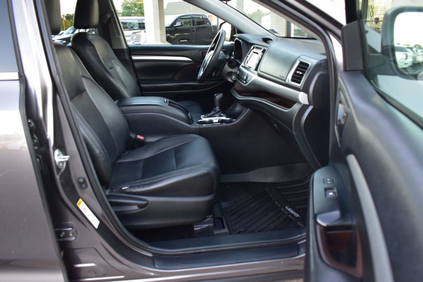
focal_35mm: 27
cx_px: 212
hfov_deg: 67.4
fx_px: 317
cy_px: 141
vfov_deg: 47.9
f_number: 6.3
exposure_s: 1/15
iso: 900
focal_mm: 18
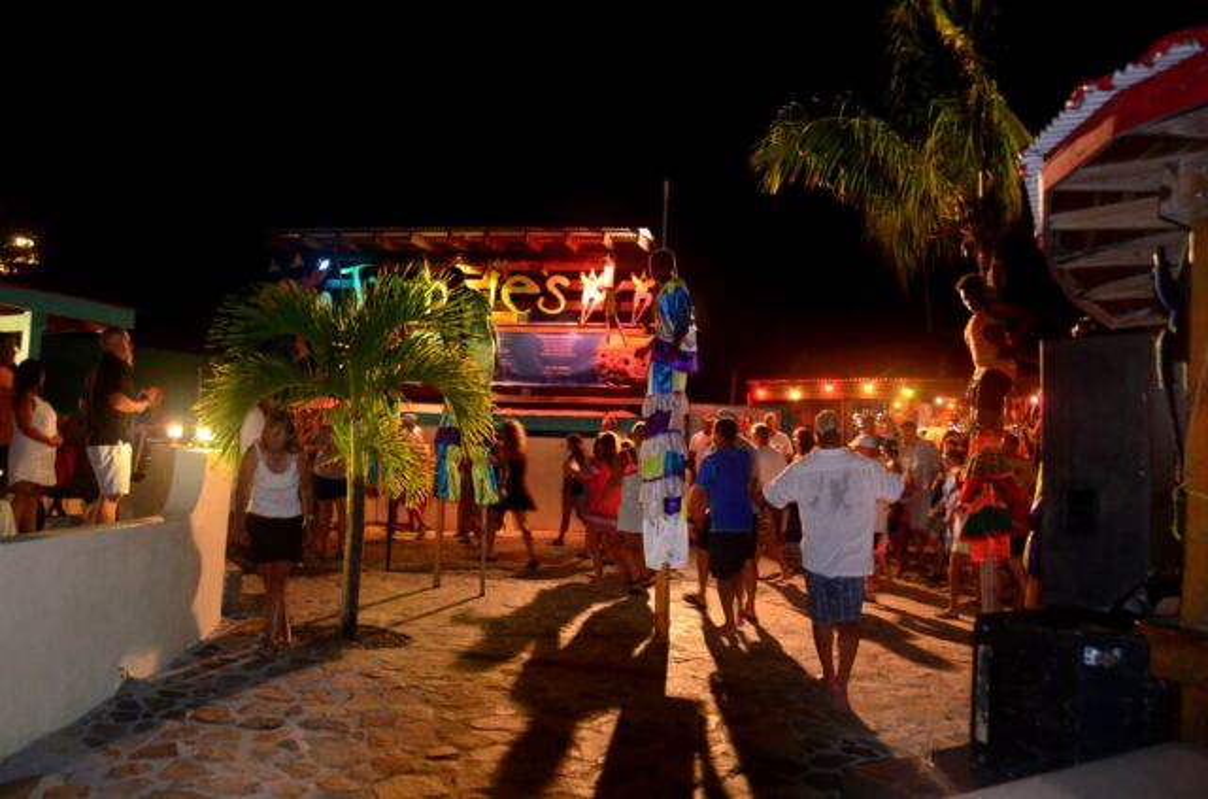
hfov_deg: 62.1
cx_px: 604
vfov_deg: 43.4
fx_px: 1004
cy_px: 400
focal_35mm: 30
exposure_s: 1/20
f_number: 3.5
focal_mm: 20
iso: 2500
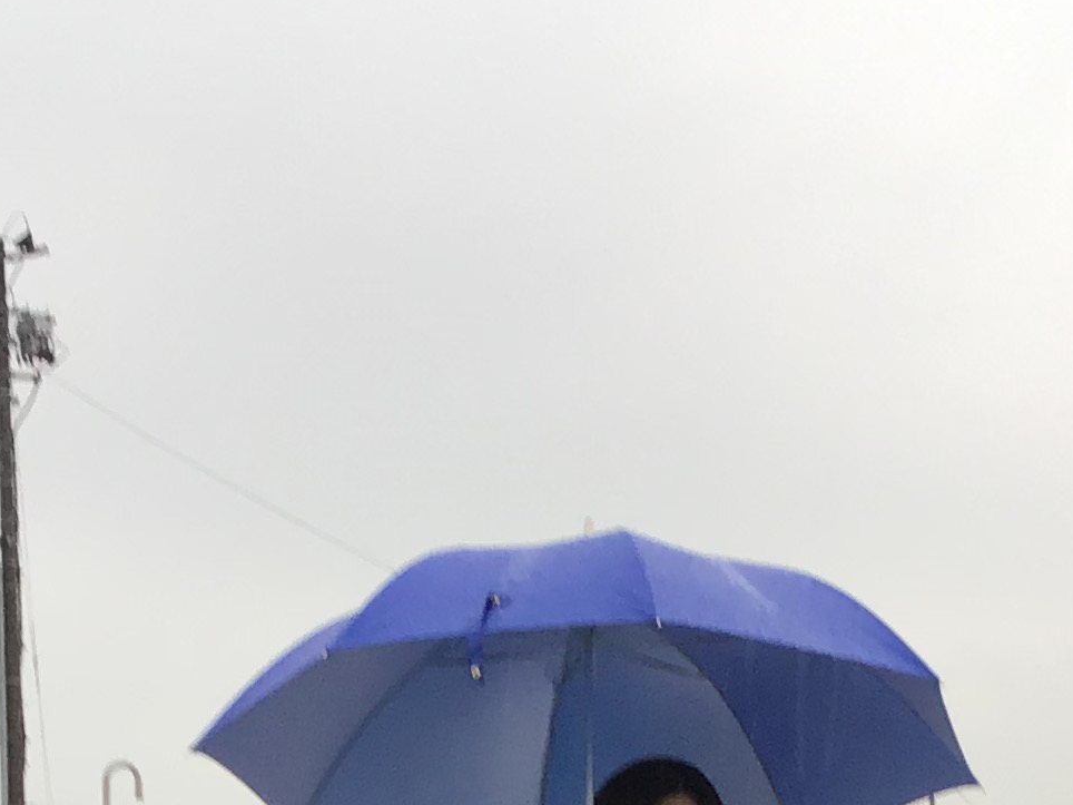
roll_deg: +0.0
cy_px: 1277
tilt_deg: -6.0
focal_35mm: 105
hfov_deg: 18.7
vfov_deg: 13.2
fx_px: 3255
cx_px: 465
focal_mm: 3.3
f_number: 2.4
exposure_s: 1/120
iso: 40
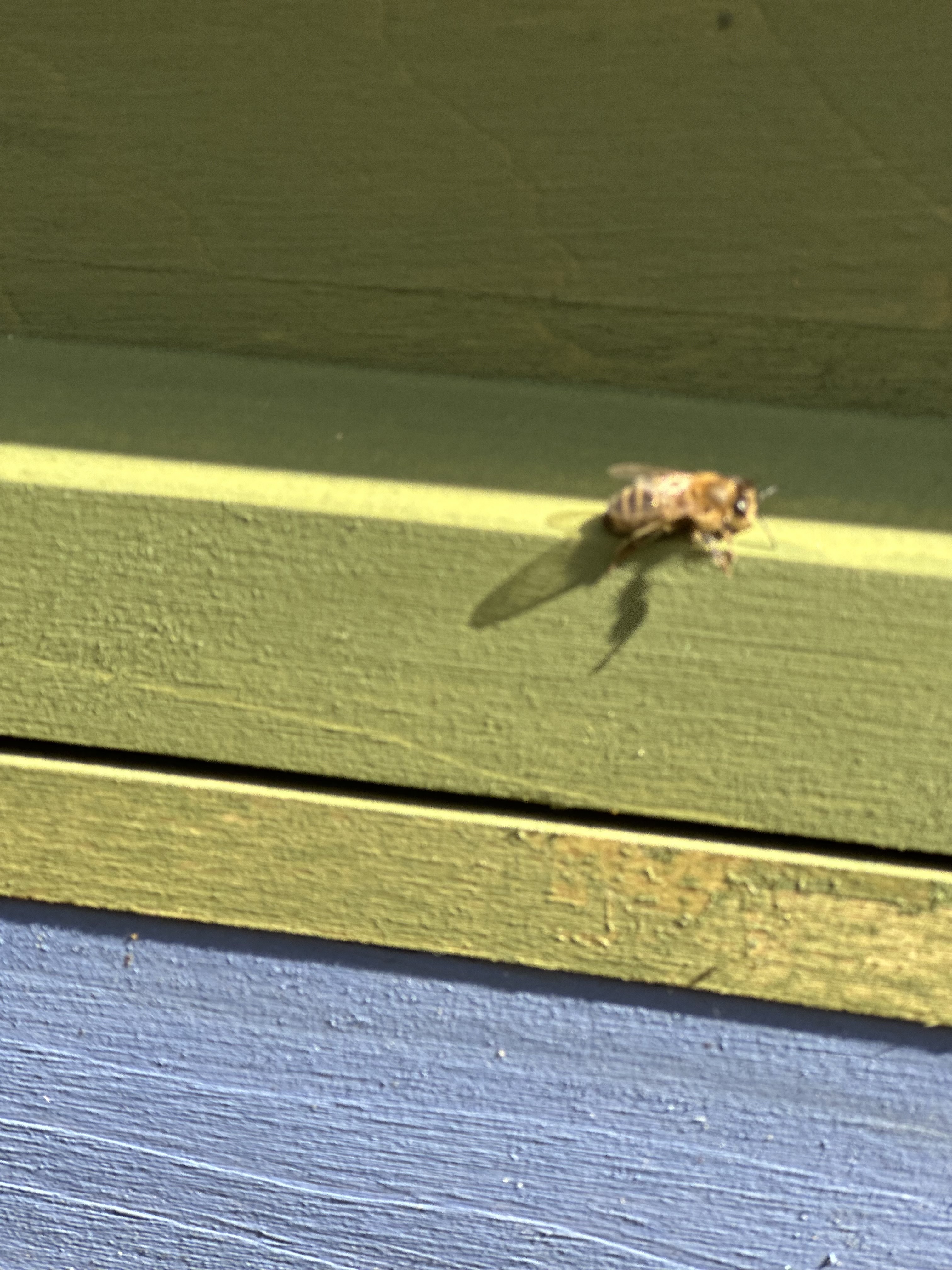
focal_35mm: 77
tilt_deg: -14.4
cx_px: 476
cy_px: 635
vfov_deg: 25.3
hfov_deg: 19.1
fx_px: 2824
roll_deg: -2.3
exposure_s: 1/121
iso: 25
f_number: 2.8
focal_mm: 9
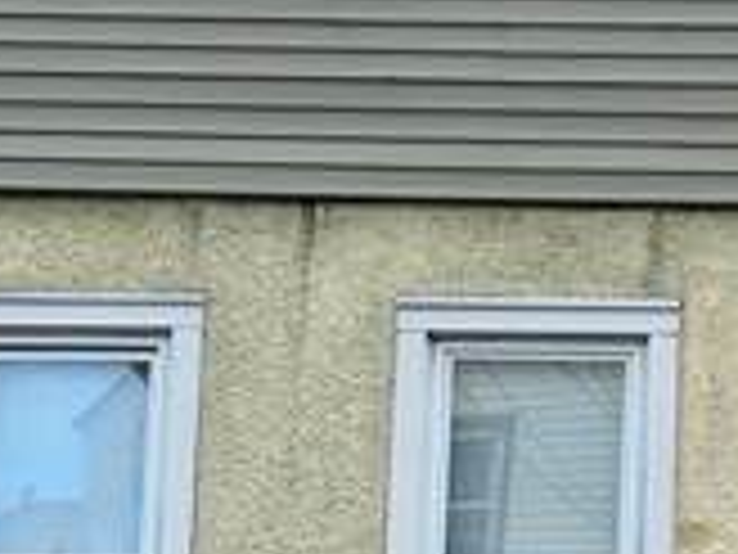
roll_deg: -1.9
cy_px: 374
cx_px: 792
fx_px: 3454
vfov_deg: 9.2
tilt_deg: +7.2
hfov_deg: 12.0
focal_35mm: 162
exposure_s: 1/1669
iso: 50
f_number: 1.5
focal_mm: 5.7
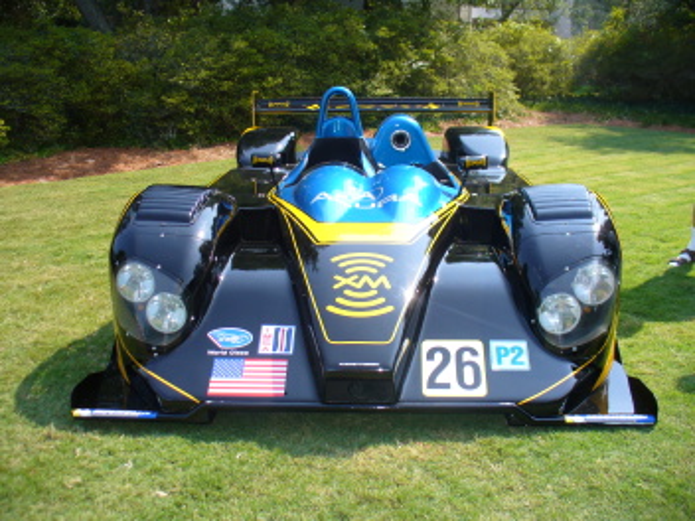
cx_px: 348
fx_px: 743
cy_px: 260
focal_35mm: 37
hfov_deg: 50.1
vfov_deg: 38.7
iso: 80
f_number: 2.8
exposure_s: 1/400
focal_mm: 6.1
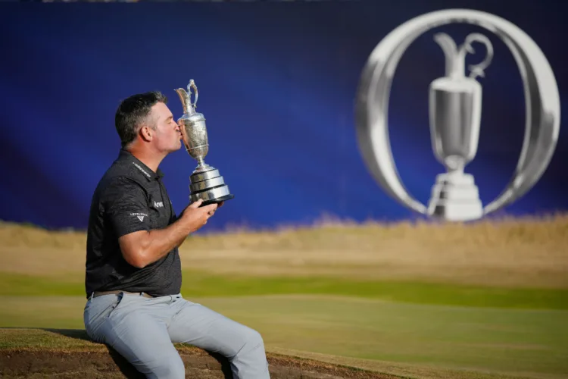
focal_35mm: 167
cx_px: 284
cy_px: 190
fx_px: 2635
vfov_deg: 8.2
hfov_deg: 12.3
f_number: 4
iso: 100
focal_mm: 167
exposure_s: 1/1000
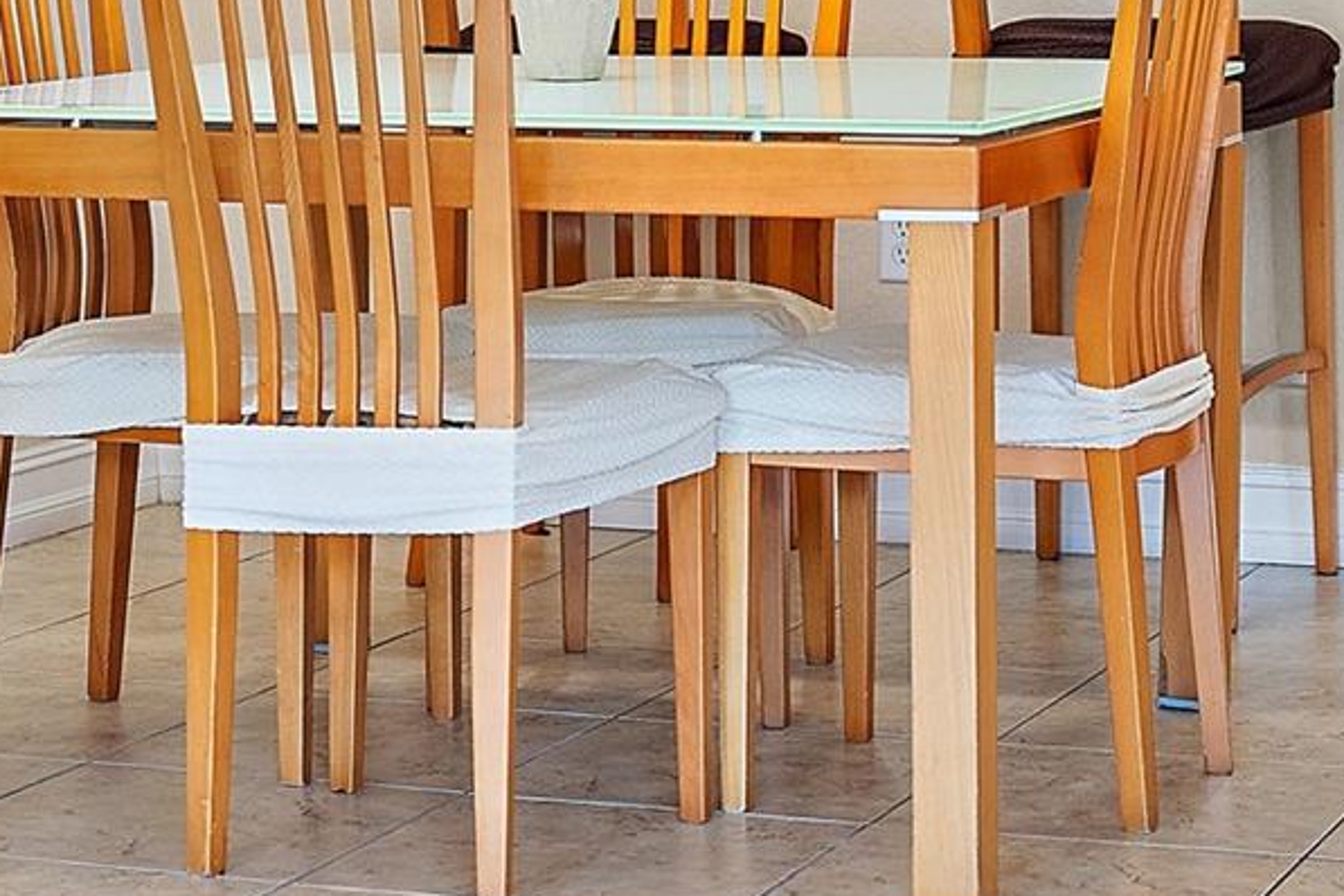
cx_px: 529
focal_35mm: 118
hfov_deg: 17.3
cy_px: -72
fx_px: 4405
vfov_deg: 11.5
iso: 1600
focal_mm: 44
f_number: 2.8
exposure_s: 1/80
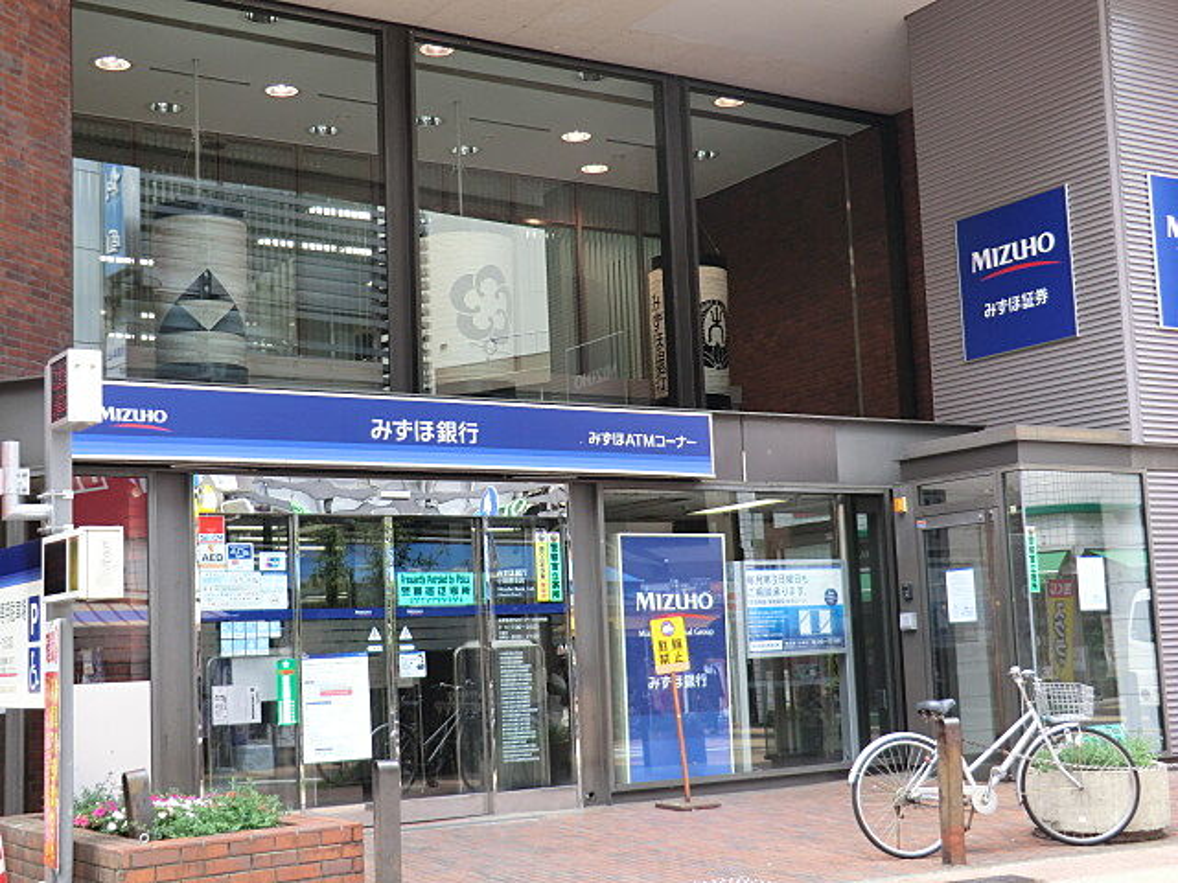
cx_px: 589
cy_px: 442
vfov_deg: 30.9
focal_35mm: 47
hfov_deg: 40.4
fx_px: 1599
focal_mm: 8.4
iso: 80
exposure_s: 1/60
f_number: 4
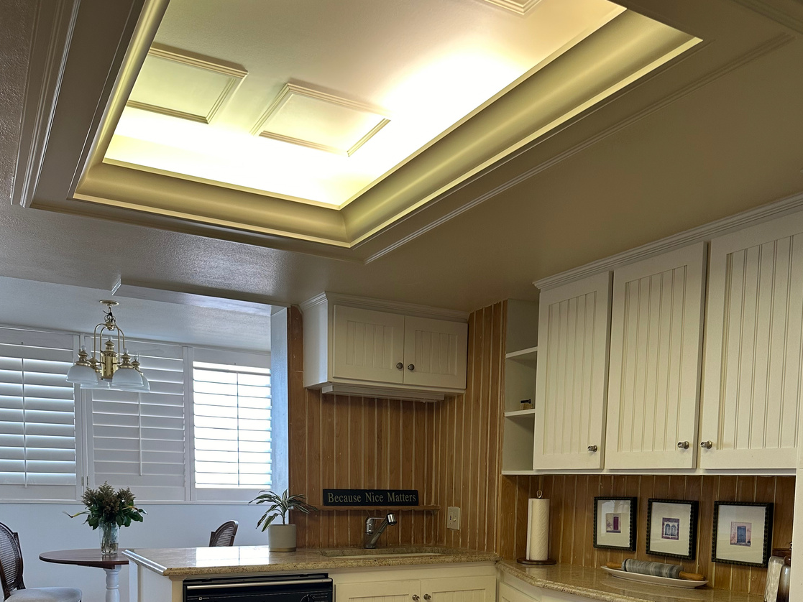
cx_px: 403
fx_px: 766
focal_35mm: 33
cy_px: 546
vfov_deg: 39.7
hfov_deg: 55.3
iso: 125
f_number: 1.78
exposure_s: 1/60
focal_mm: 6.86
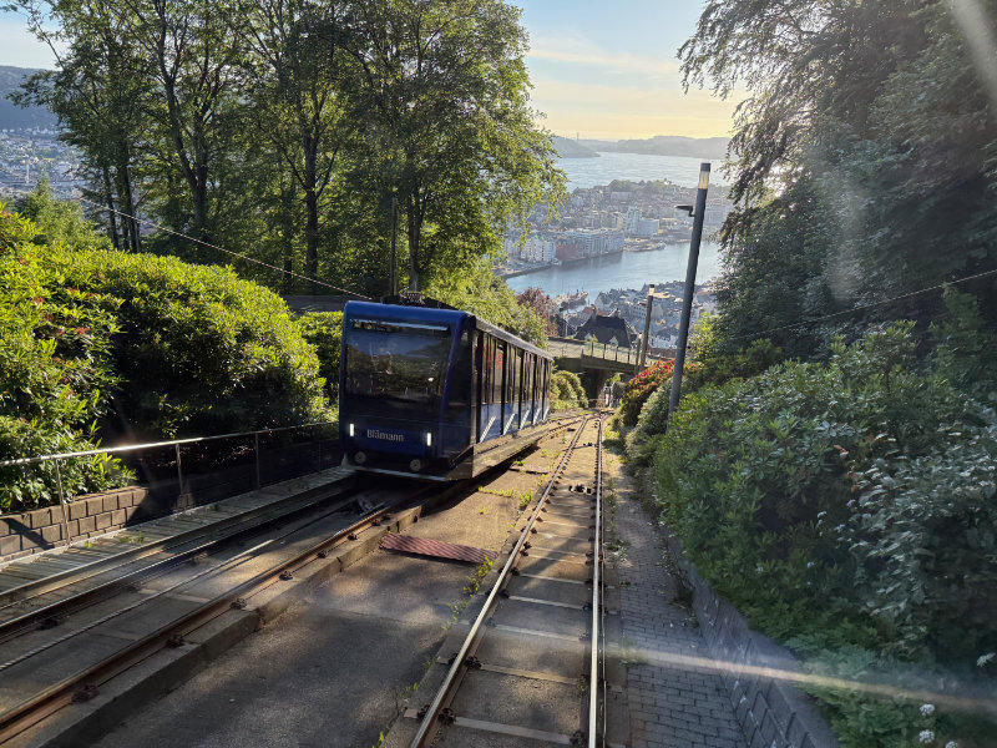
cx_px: 498
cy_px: 374
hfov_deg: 71.6
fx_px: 691
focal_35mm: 24
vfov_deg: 56.8
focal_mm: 6.8
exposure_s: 1/598
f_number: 1.8
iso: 100
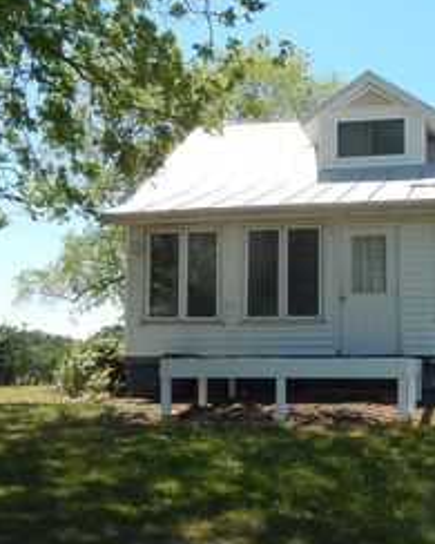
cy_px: 286
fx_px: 805
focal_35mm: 50
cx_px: 301
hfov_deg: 29.9
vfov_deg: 37.3
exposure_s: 1/800
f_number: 3.4
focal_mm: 4.5
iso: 125
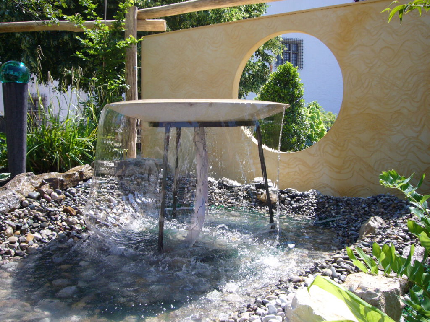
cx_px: 215
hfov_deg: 56.8
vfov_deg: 44.2
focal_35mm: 32
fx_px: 398
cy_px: 161
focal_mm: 5.2
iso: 80
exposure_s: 1/500
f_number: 2.9
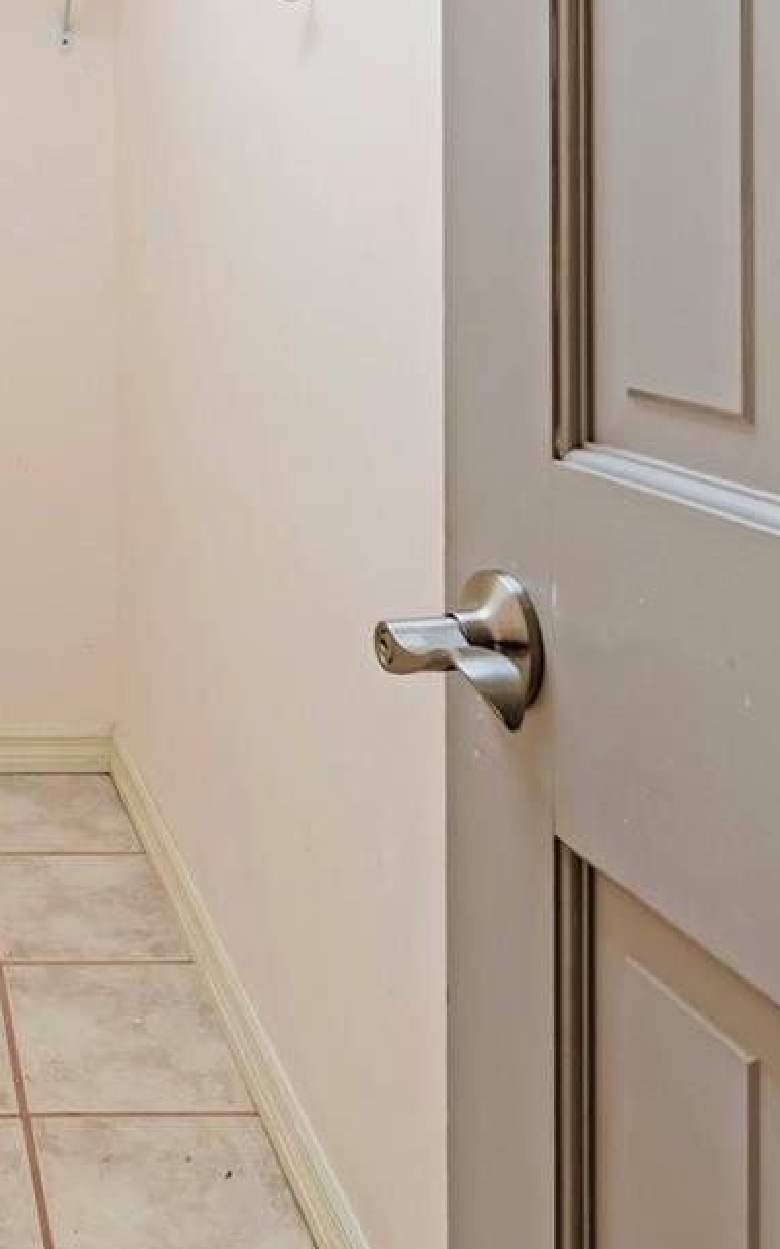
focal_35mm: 44
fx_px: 1509
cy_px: 220
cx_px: -200
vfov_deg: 42.6
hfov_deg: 25.5
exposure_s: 1/250
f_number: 9
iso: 250
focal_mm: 11
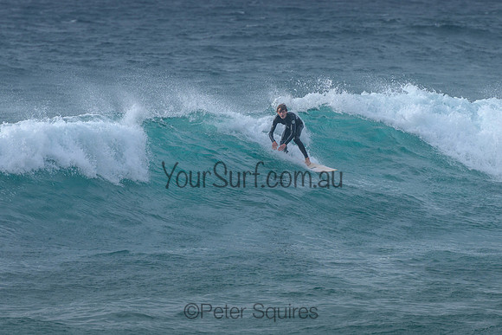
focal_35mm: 550
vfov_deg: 2.5
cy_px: 141
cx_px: 301
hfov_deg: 3.7
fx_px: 7675
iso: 500
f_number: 8
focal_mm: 400
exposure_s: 1/2000
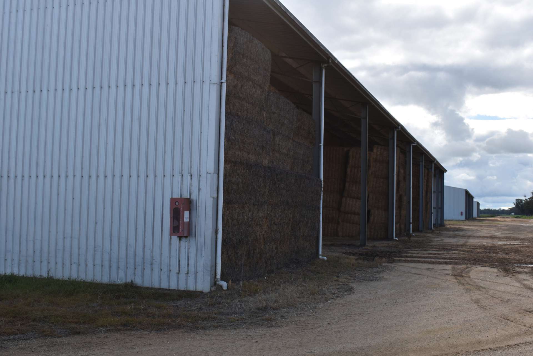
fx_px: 622
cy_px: 178
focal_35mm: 42
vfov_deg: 31.9
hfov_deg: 46.4
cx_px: 266
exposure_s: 1/200
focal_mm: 28
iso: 100
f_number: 8
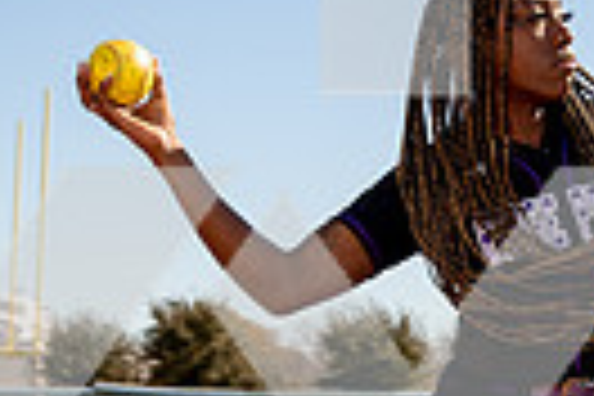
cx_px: 598
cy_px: 407
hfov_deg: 13.9
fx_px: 2392
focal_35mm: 145
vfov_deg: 9.4
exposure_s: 1/250
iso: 100
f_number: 5.6
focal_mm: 33
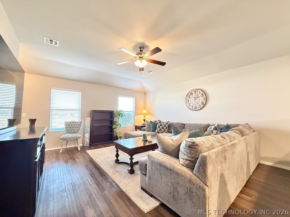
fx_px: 117
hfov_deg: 102.1
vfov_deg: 85.7
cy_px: 108
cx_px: 145
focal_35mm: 14
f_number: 2.2
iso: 800
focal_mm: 2.22
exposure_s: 1/60
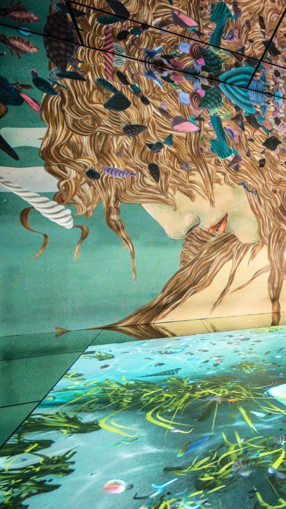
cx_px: 338
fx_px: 310
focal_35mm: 23
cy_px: 258
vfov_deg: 78.7
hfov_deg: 38.0
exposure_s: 1/30
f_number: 2.8
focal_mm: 14
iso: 500
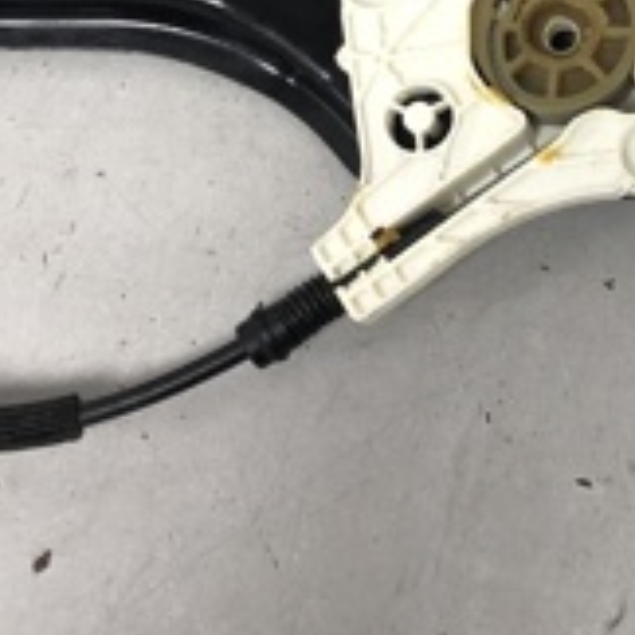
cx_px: 678
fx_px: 2034
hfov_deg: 17.2
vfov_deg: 16.7
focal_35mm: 98
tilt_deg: -75.1
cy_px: -200
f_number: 1.8
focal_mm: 4
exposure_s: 1/33
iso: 40
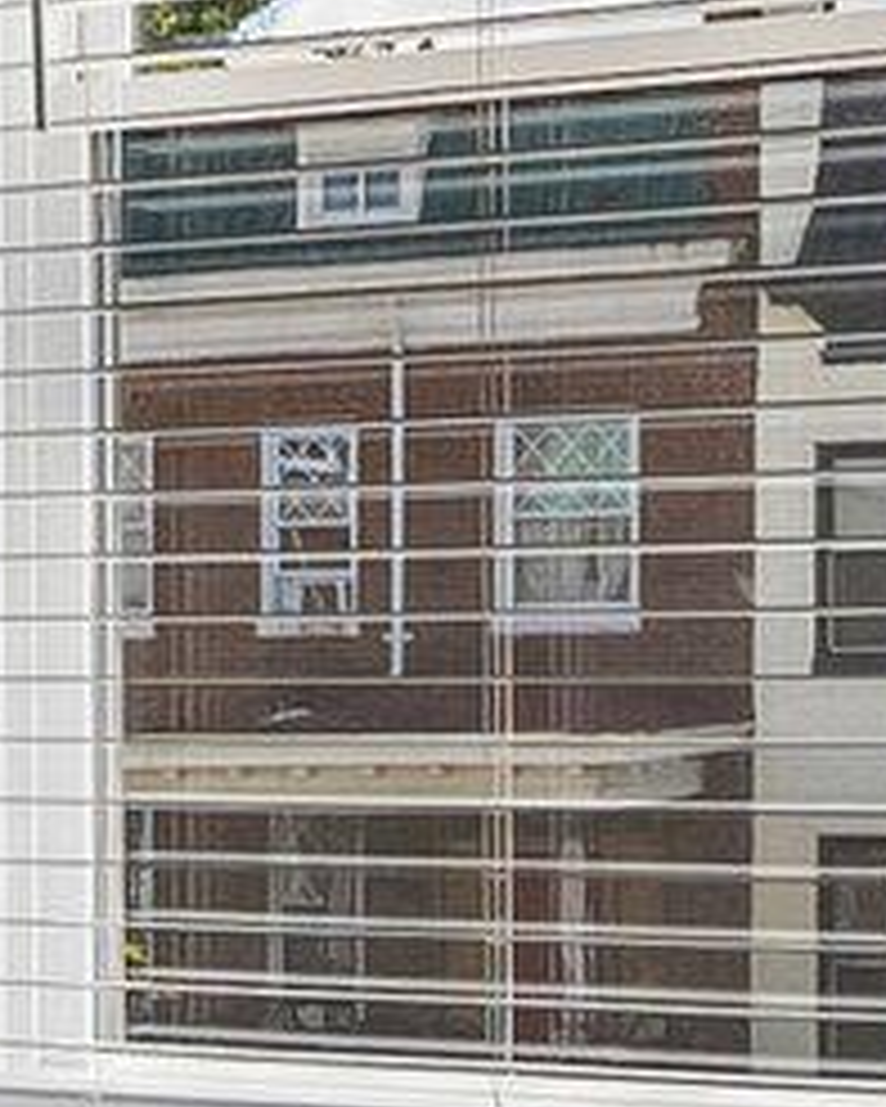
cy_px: 866
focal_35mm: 117
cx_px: -850
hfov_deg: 11.9
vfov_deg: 16.3
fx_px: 3833
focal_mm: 10
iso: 400
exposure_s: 1/500
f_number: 5.6
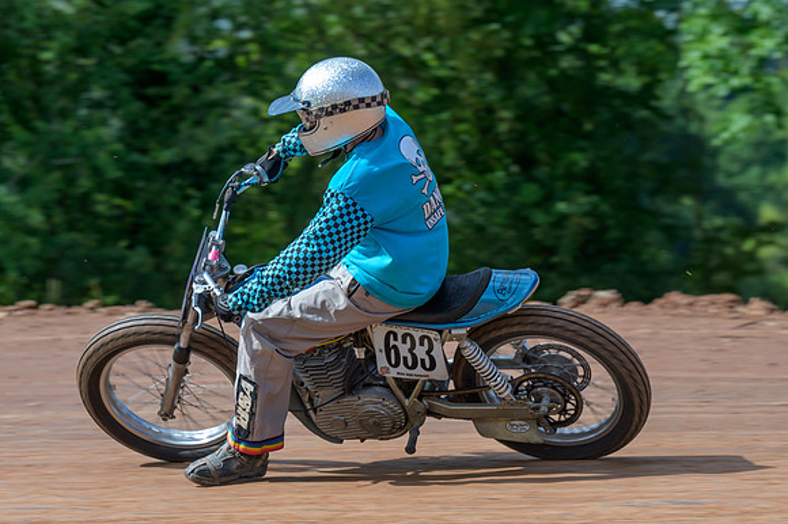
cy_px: 262
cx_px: 352
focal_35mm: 245
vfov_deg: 5.6
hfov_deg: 8.4
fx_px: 5365
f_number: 5
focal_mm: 135
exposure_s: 1/320
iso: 72
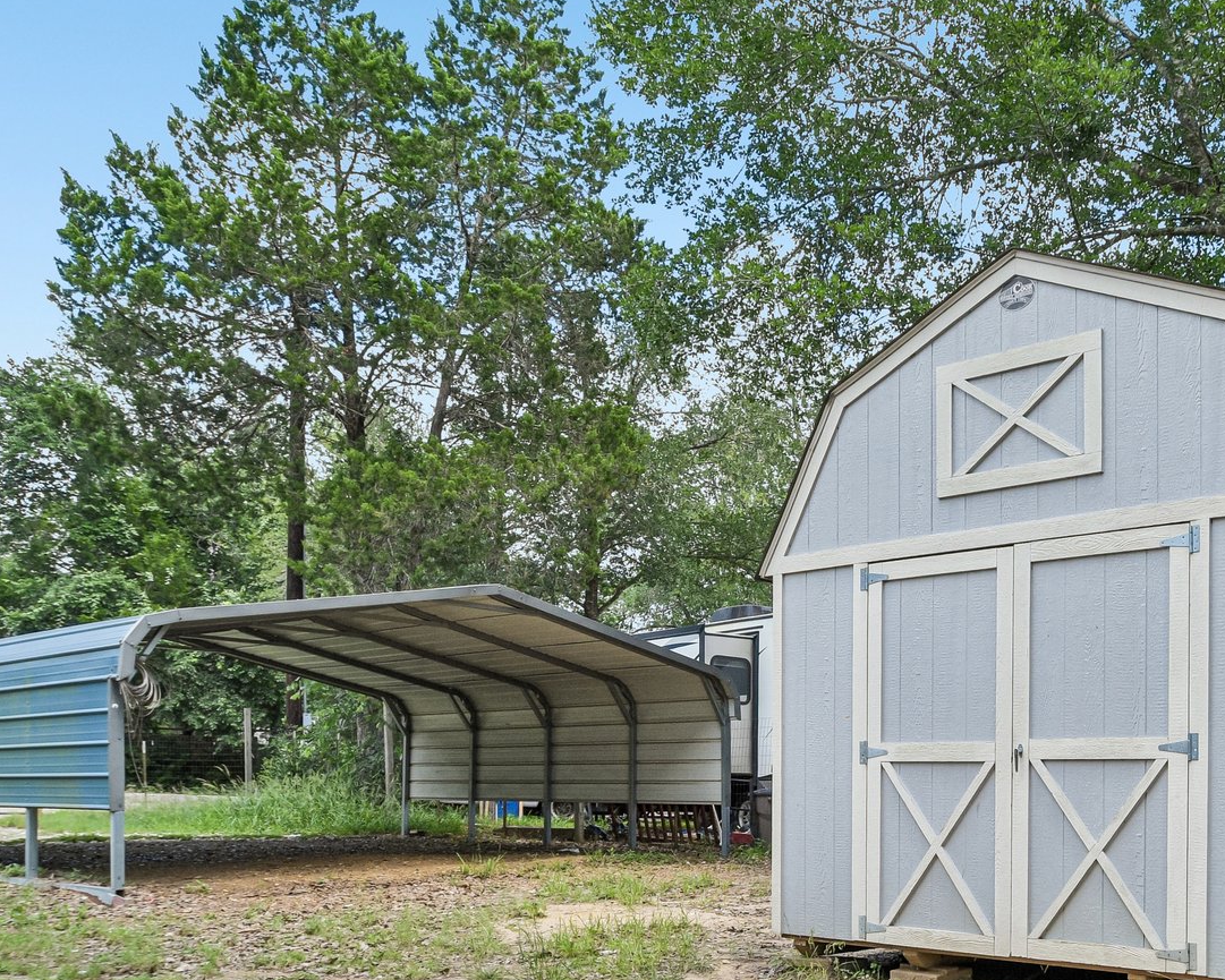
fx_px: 1160
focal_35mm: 32
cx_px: 941
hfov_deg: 52.8
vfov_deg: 44.6
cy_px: 710
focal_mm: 12
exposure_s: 1/200
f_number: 8
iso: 400
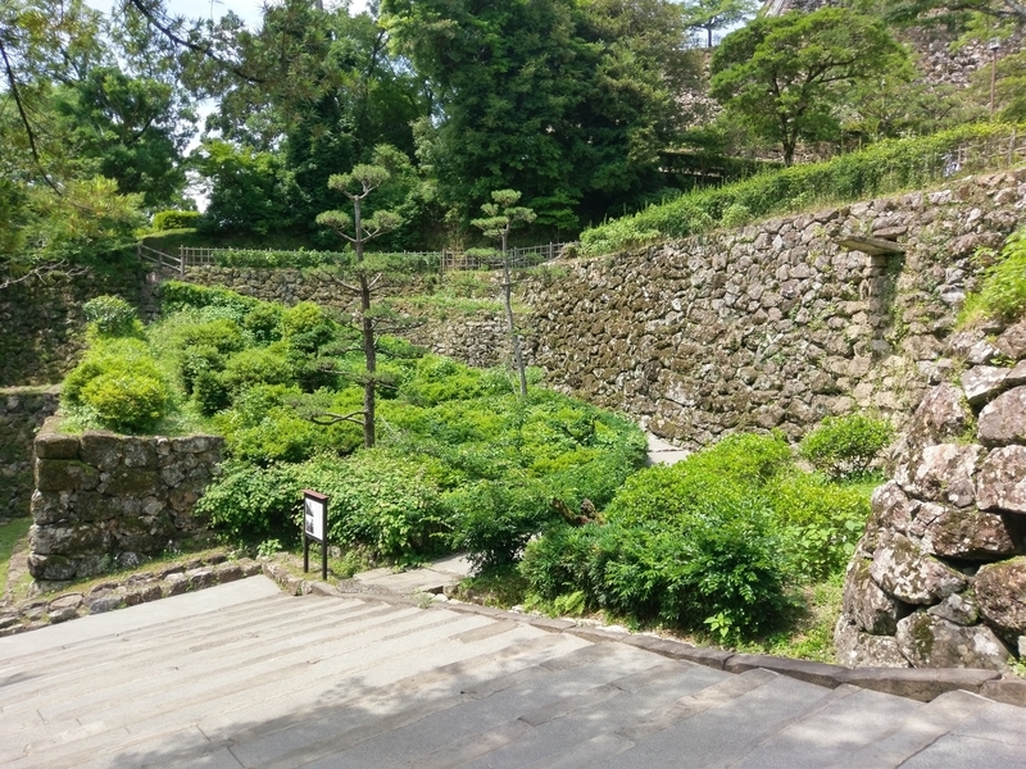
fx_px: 771
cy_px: 384
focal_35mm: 26
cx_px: 513
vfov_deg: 53.1
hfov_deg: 67.3
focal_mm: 4.58
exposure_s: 1/711
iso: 100
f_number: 1.8
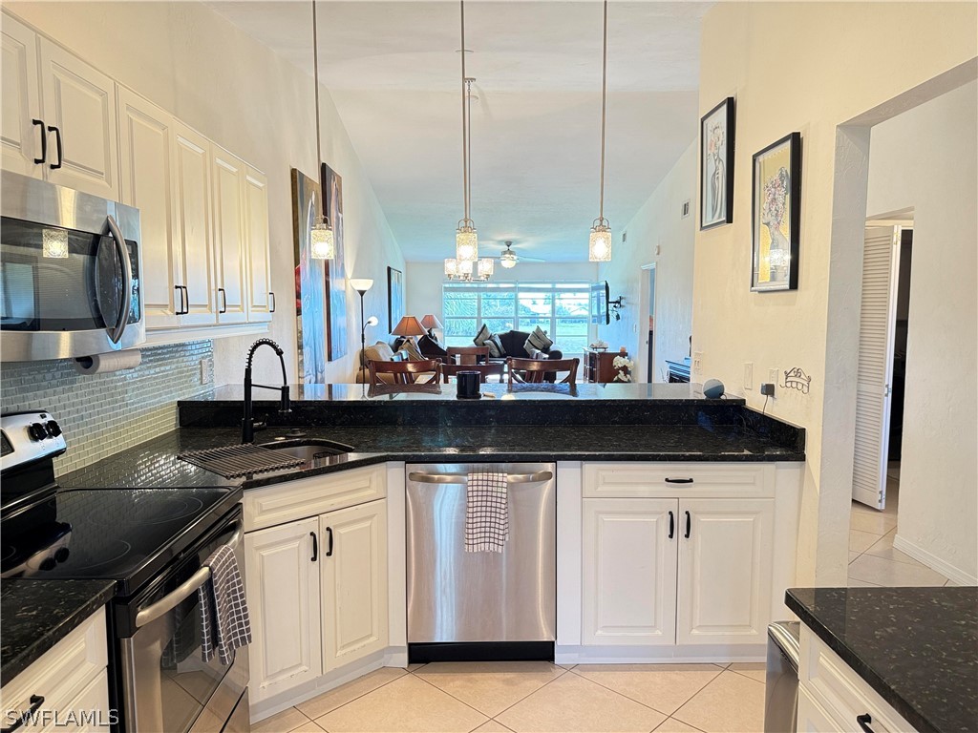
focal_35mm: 24
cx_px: 489
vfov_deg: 56.8
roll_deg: -0.3
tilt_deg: -3.9
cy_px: 366
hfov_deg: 71.6
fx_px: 678
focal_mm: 6.76
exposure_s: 1/60
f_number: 1.78
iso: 320
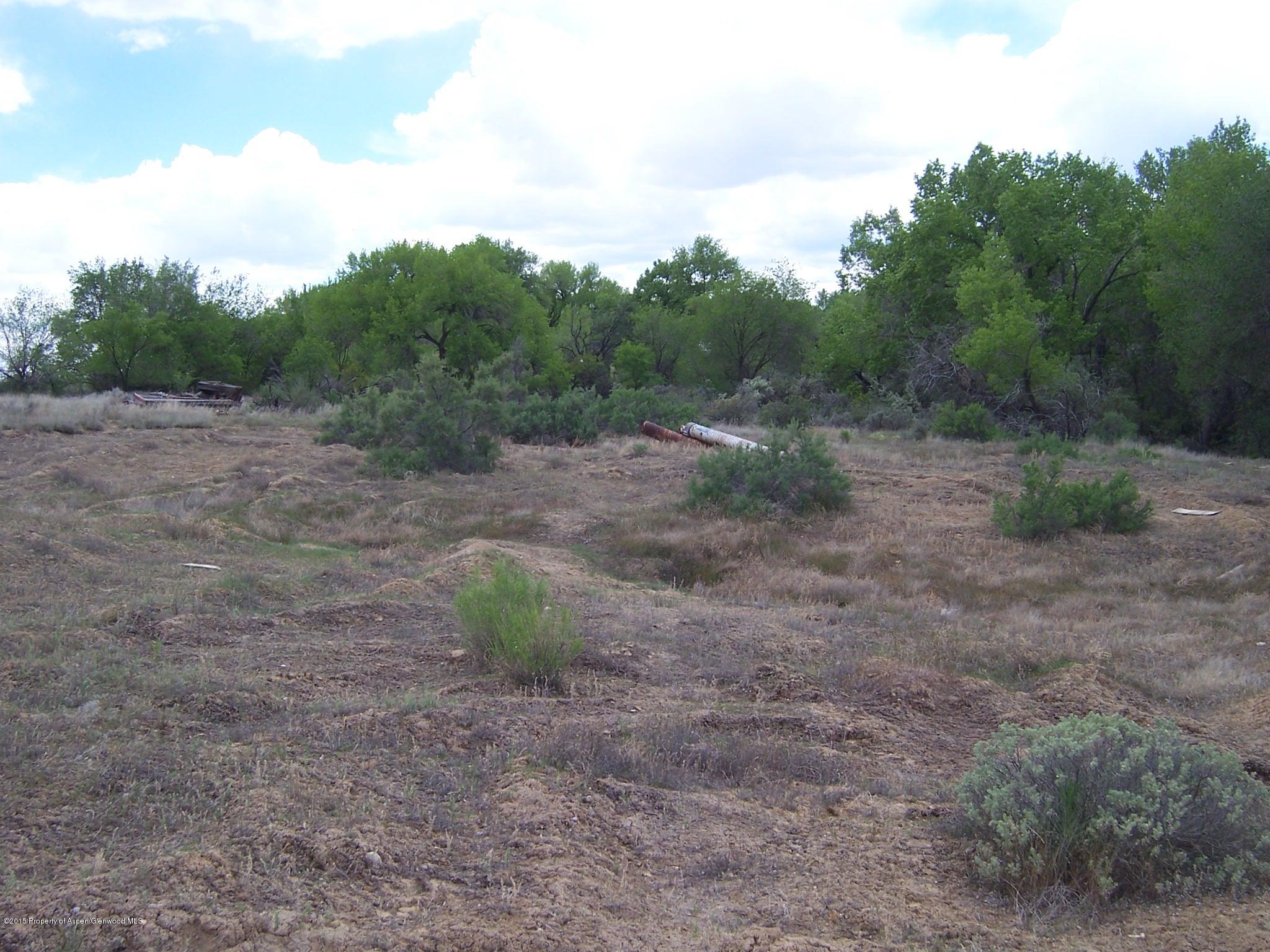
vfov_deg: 32.9
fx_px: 1614
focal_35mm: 44
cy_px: 476
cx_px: 635
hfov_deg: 42.9
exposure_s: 1/750
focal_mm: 7.3
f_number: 3.3
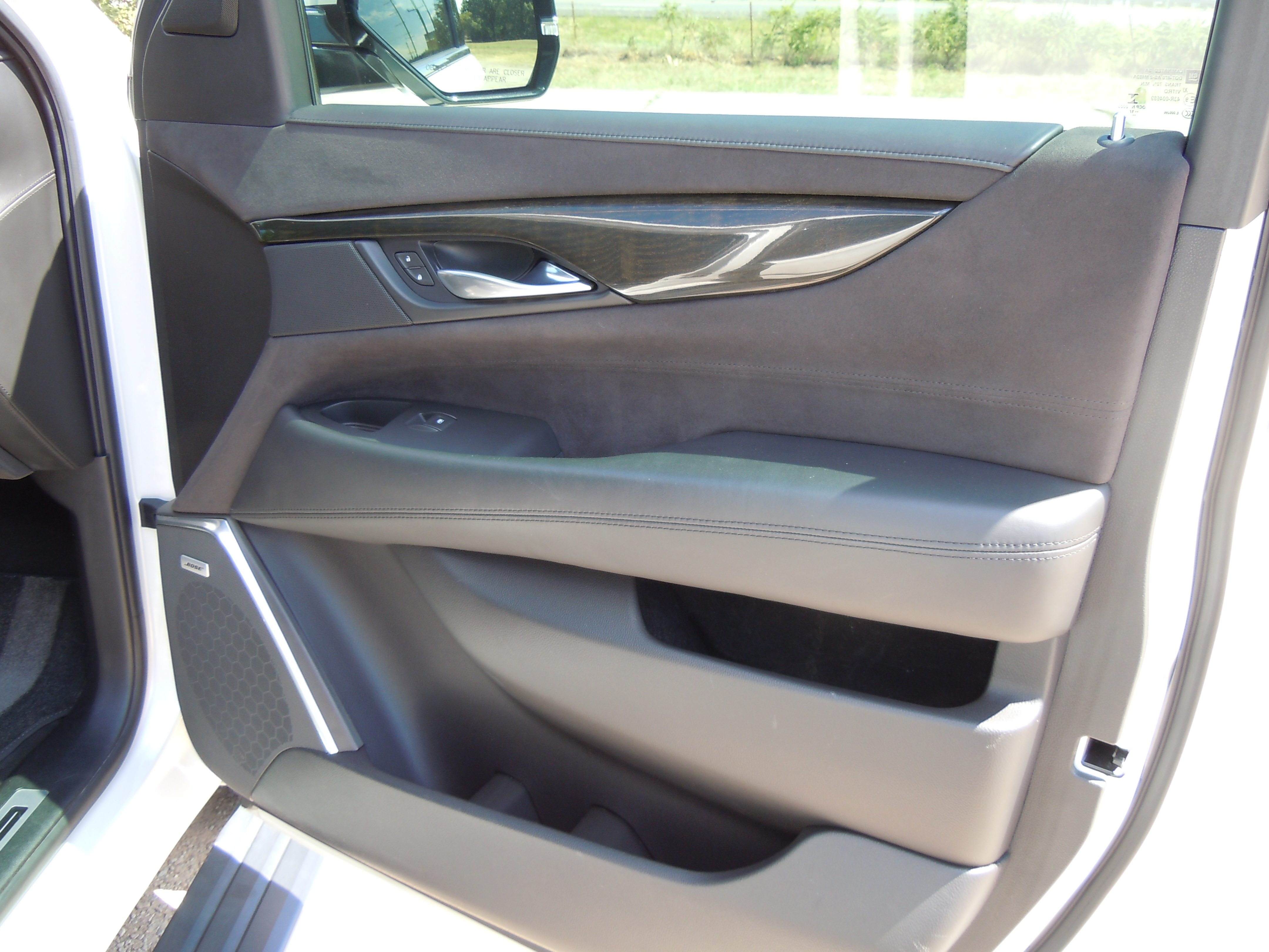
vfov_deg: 46.8
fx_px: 1100
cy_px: 476
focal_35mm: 30
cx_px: 634
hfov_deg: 60.0
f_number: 3.5
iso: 100
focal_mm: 5.4
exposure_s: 1/60
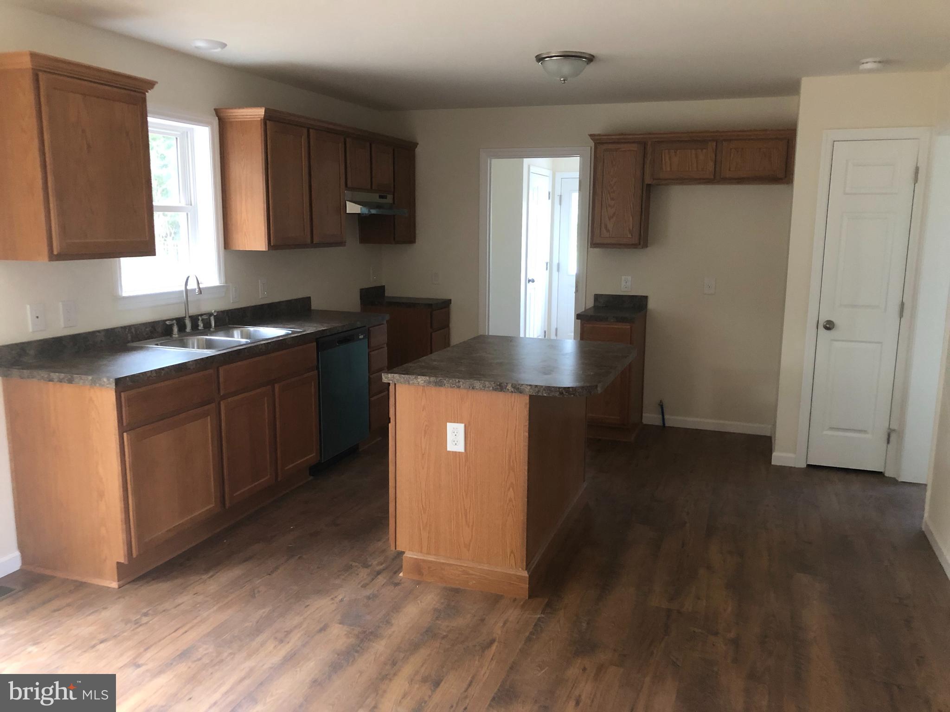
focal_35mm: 28
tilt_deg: -9.1
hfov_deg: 63.4
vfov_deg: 49.7
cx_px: 475
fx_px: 768
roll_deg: -0.7
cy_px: 356
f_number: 1.8
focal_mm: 3.99
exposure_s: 1/15
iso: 100
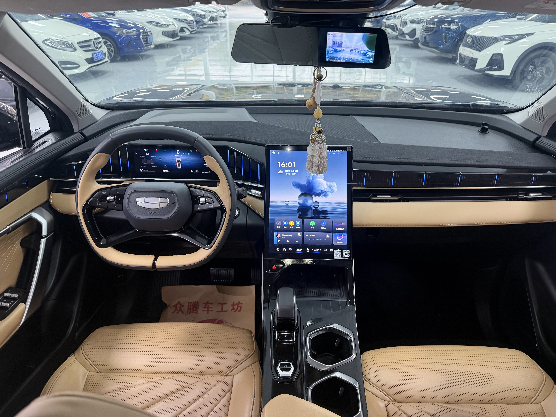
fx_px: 385
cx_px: 278
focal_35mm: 24
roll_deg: +0.8
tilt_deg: -29.2
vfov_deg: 56.8
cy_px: 208
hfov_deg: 71.6
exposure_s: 1/49
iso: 250
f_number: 1.78
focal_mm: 6.76
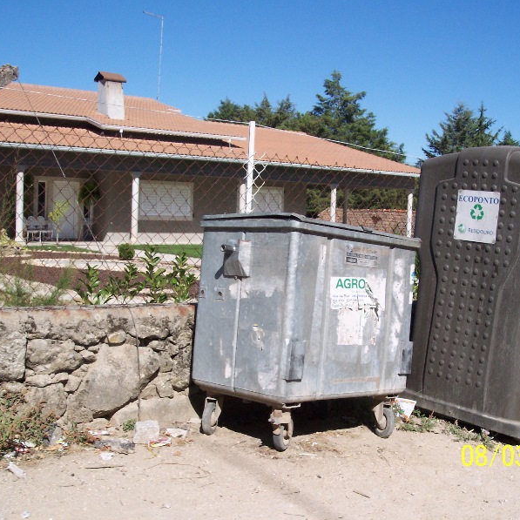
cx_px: 282
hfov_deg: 37.5
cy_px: 260
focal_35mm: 45
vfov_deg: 37.6
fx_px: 765
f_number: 4.8
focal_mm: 8
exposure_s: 1/1000
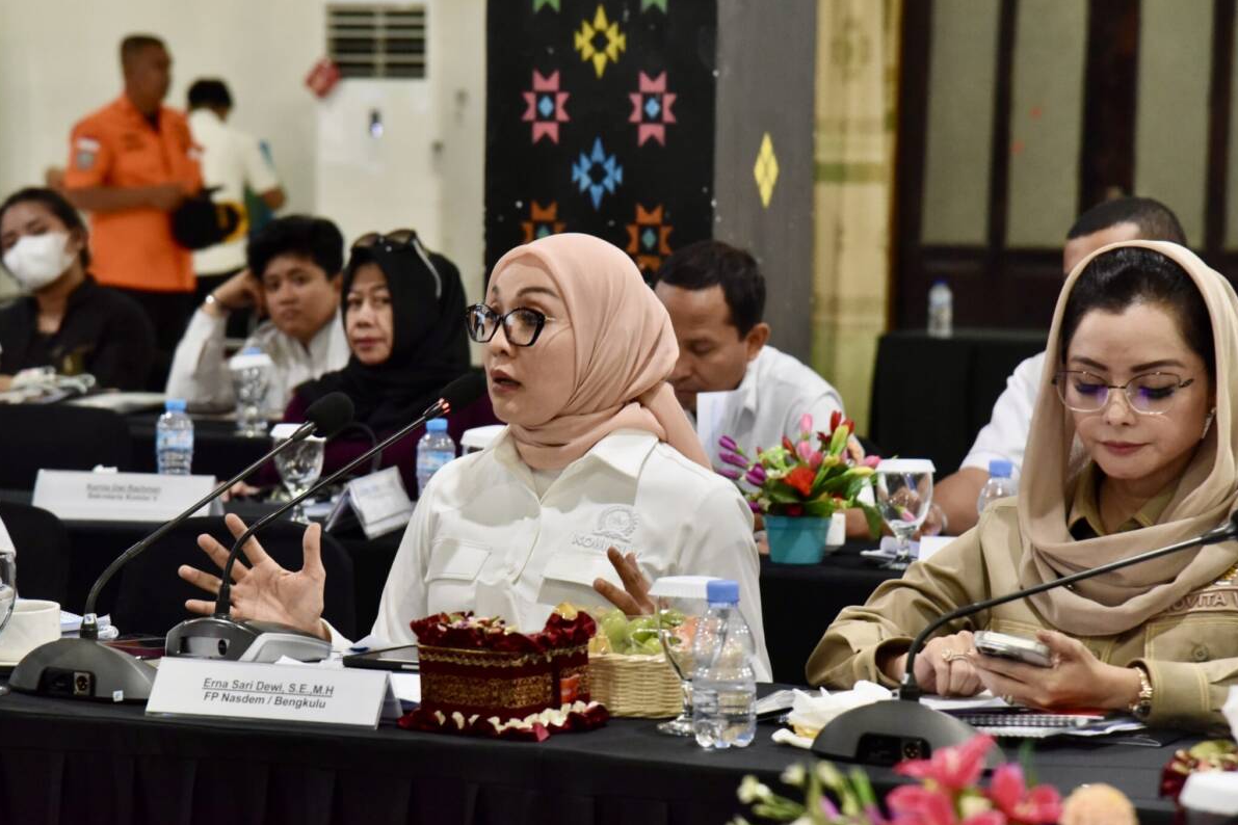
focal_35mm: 121
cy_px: 414
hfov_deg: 16.9
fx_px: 4161
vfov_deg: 11.3
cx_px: 617
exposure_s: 1/50
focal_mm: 120
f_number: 6.3
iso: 5600
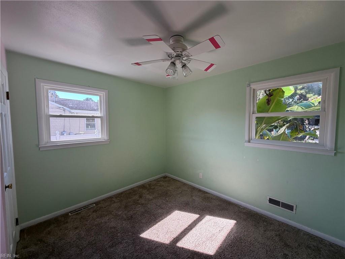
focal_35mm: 14
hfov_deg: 102.1
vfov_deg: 85.7
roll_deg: -0.3
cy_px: 130
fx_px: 140
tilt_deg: -3.0
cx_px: 172
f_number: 2.2
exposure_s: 1/121
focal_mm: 2.22
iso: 50
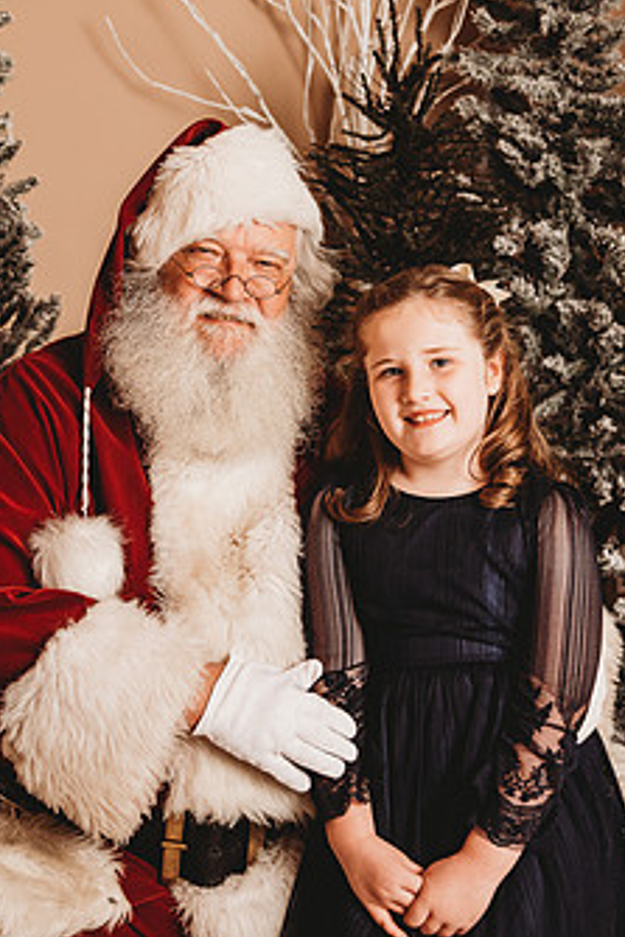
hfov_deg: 18.4
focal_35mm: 74
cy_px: 440
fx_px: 1925
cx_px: 291
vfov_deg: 27.3
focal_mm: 55
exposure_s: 1/160
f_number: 4
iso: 100
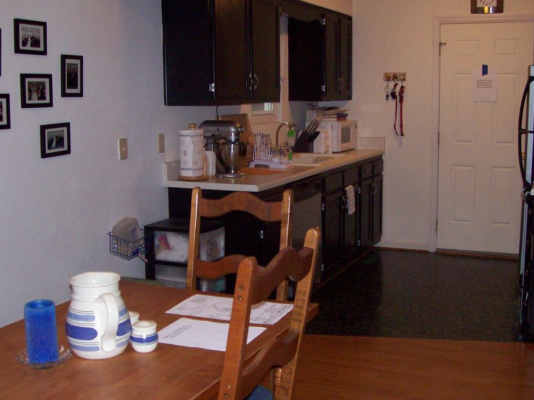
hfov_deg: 40.4
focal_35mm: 47
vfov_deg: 30.9
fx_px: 725
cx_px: 258
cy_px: 207
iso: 140
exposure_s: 1/64
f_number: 2.7
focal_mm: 6
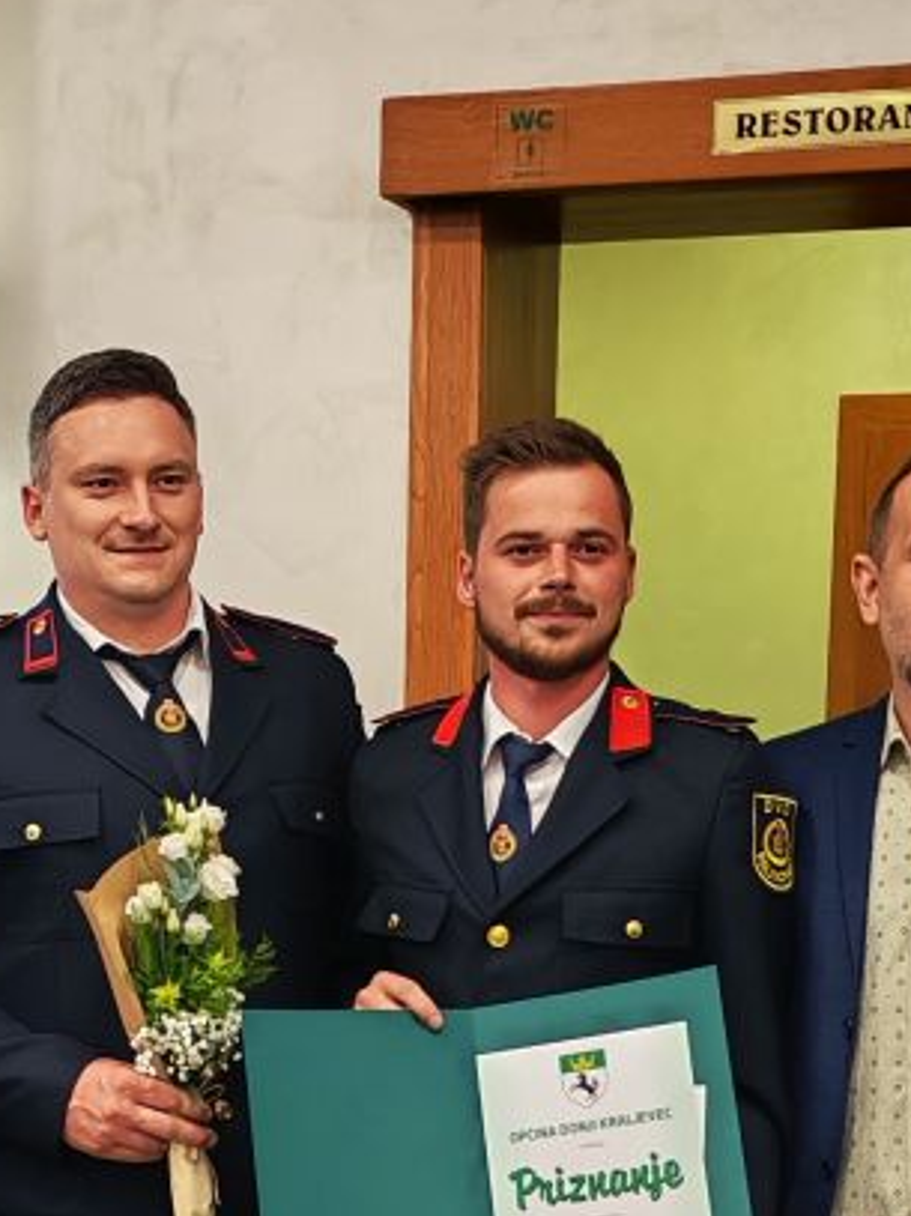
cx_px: 173
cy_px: 1204
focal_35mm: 99
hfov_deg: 14.8
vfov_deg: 19.3
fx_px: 3476
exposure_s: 1/100
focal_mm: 6.12
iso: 500
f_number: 1.9
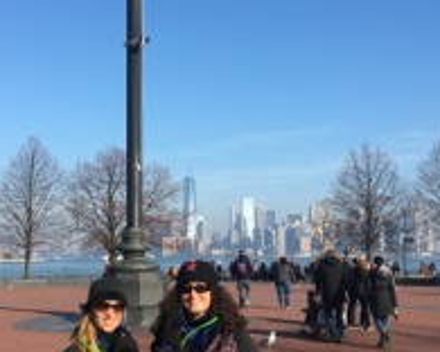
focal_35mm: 53
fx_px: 690
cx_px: 181
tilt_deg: +7.4
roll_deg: +1.9
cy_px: 171
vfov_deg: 28.6
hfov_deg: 35.3
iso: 25
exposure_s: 1/1131
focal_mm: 4.15
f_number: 2.2
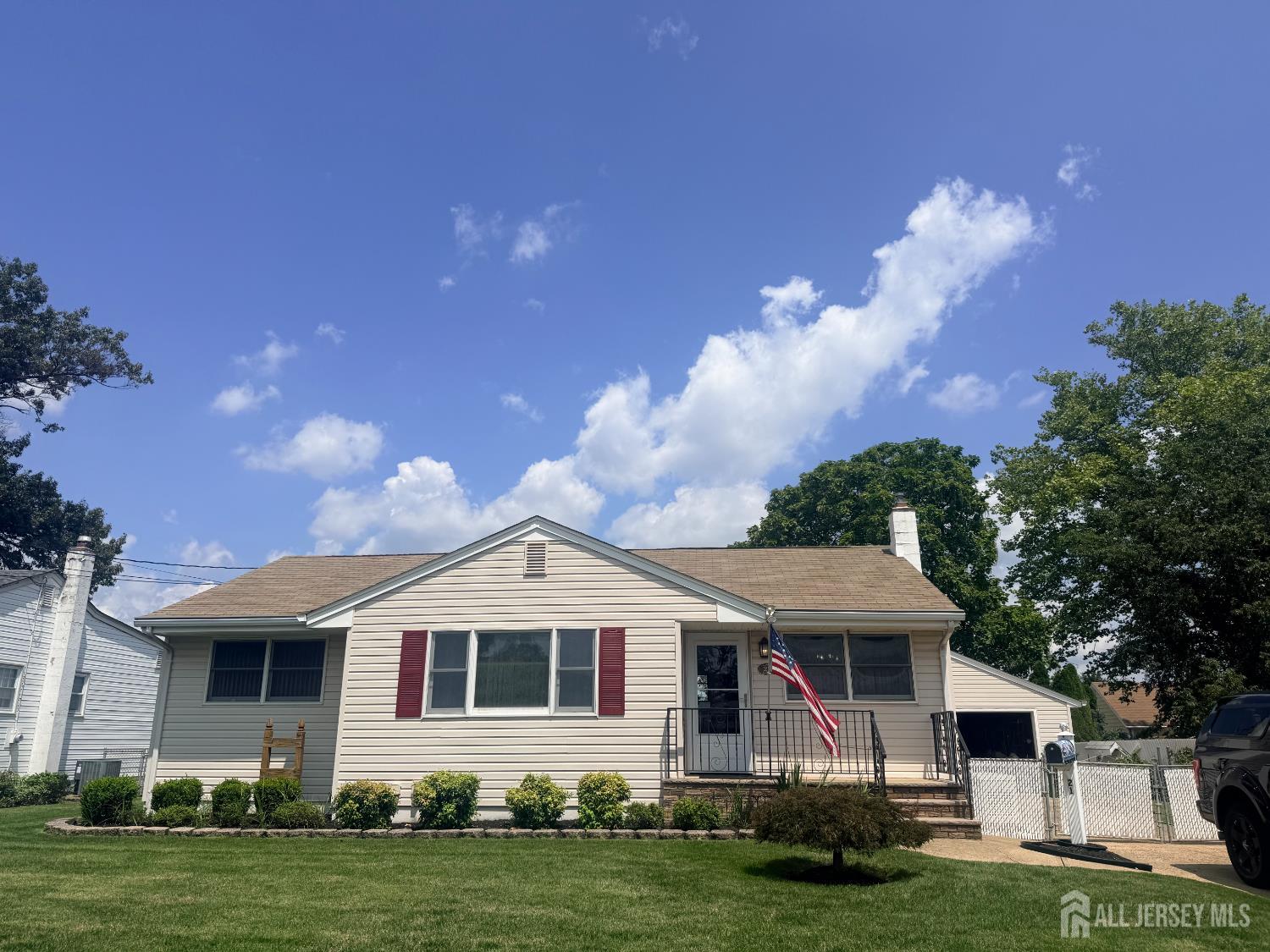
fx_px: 881
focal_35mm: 24
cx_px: 635
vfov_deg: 56.8
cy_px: 476
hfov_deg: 71.6
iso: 80
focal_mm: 6.76
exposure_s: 1/8130
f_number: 1.78
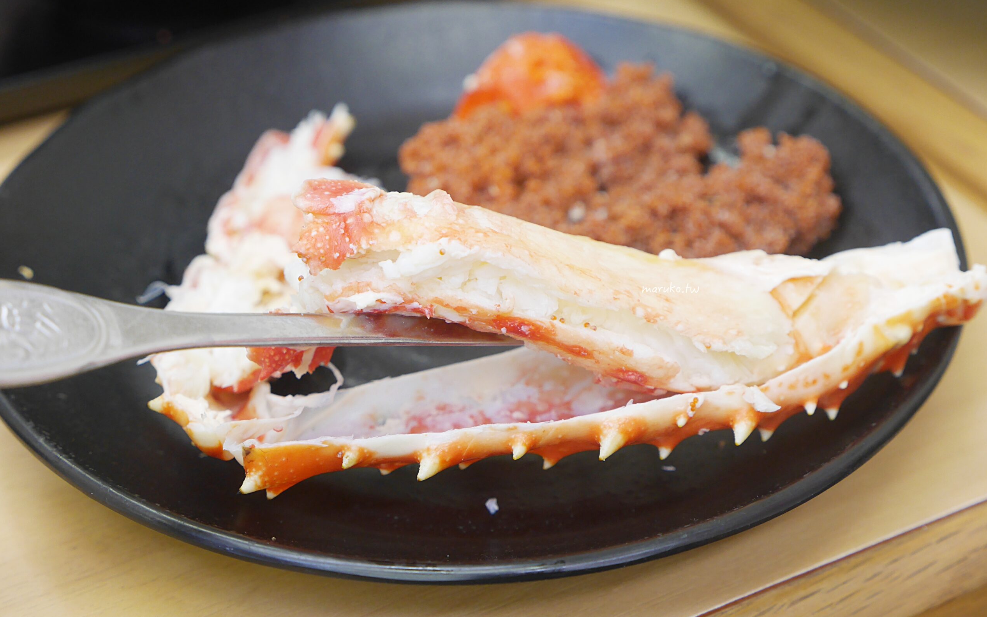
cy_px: 258
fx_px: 2018
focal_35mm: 75
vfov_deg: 17.4
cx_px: 498
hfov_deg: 27.5
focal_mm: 35
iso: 640
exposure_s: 1/80
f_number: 4
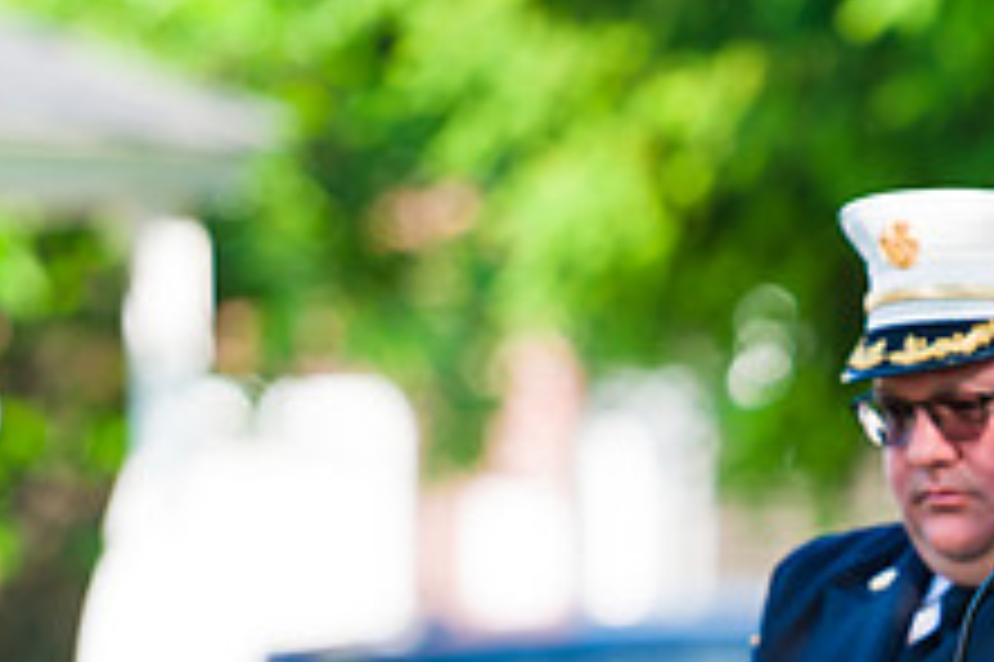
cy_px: 558
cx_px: 918
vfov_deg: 2.8
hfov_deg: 4.3
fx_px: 13381
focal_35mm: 485
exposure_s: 1/800
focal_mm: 185
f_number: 3.2
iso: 200
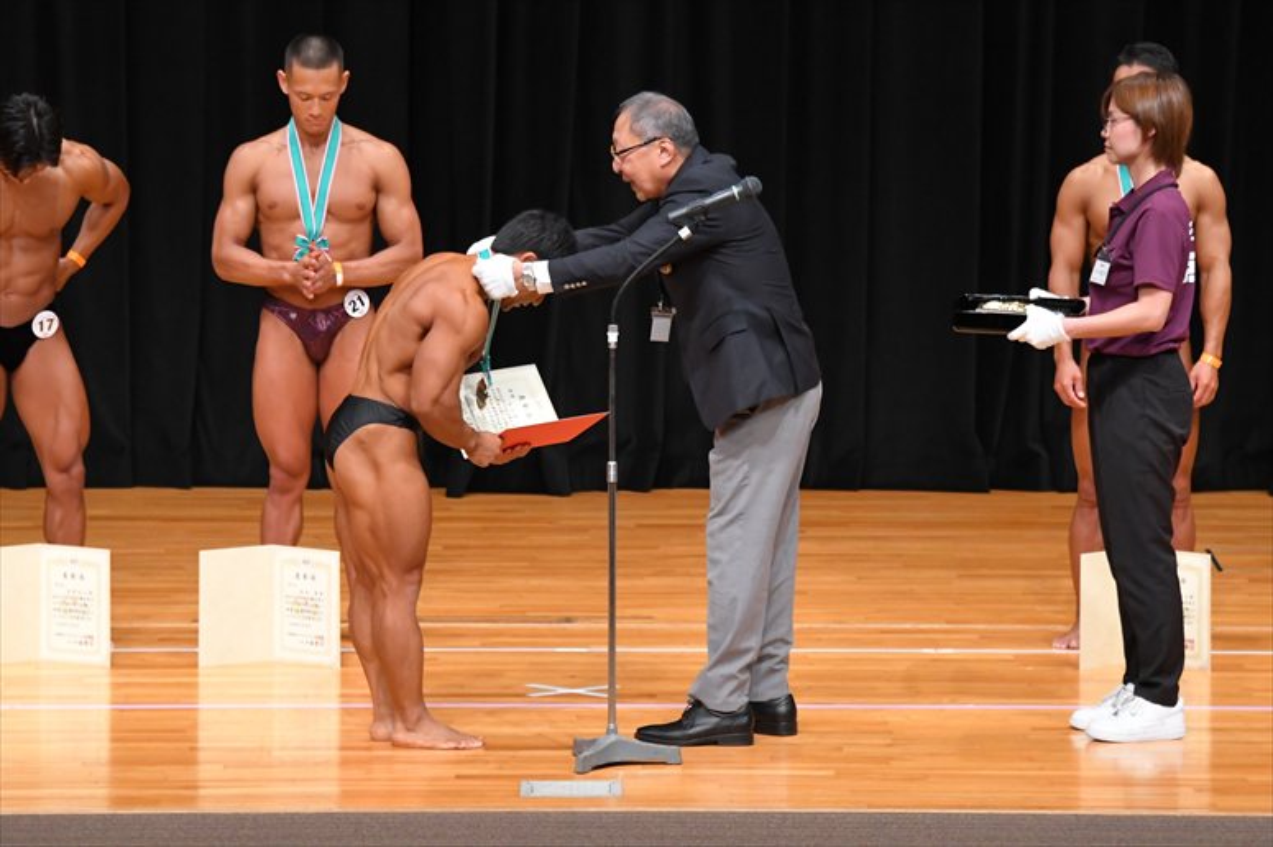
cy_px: 424
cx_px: 636
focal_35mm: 240
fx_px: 8483
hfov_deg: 8.6
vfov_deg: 5.7
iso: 4000
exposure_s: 1/400
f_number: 5.6
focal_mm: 160
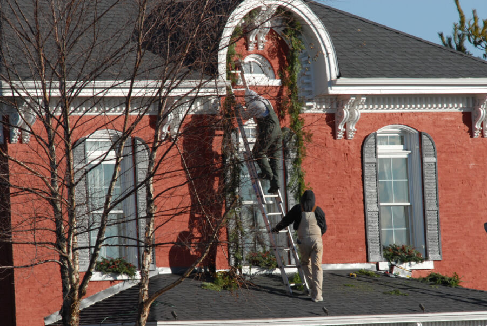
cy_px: 185
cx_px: 276
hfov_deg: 3.4
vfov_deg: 2.2
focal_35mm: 614
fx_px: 8311
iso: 100
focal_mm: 360
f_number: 8
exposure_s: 1/250
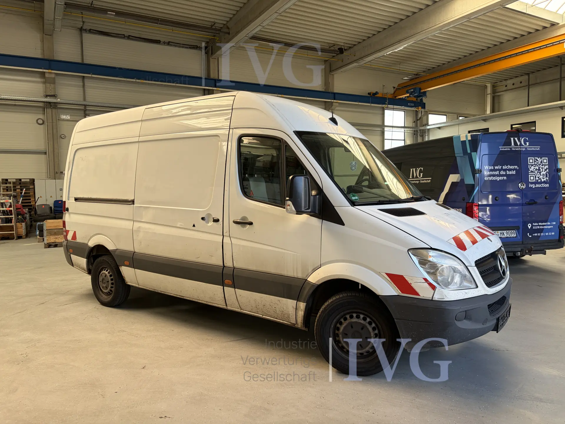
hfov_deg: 67.3
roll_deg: +1.0
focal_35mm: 26
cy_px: 212
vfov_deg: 53.1
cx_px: 282
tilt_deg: -0.7
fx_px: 424
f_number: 1.6
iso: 32
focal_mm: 5.96
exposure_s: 1/132
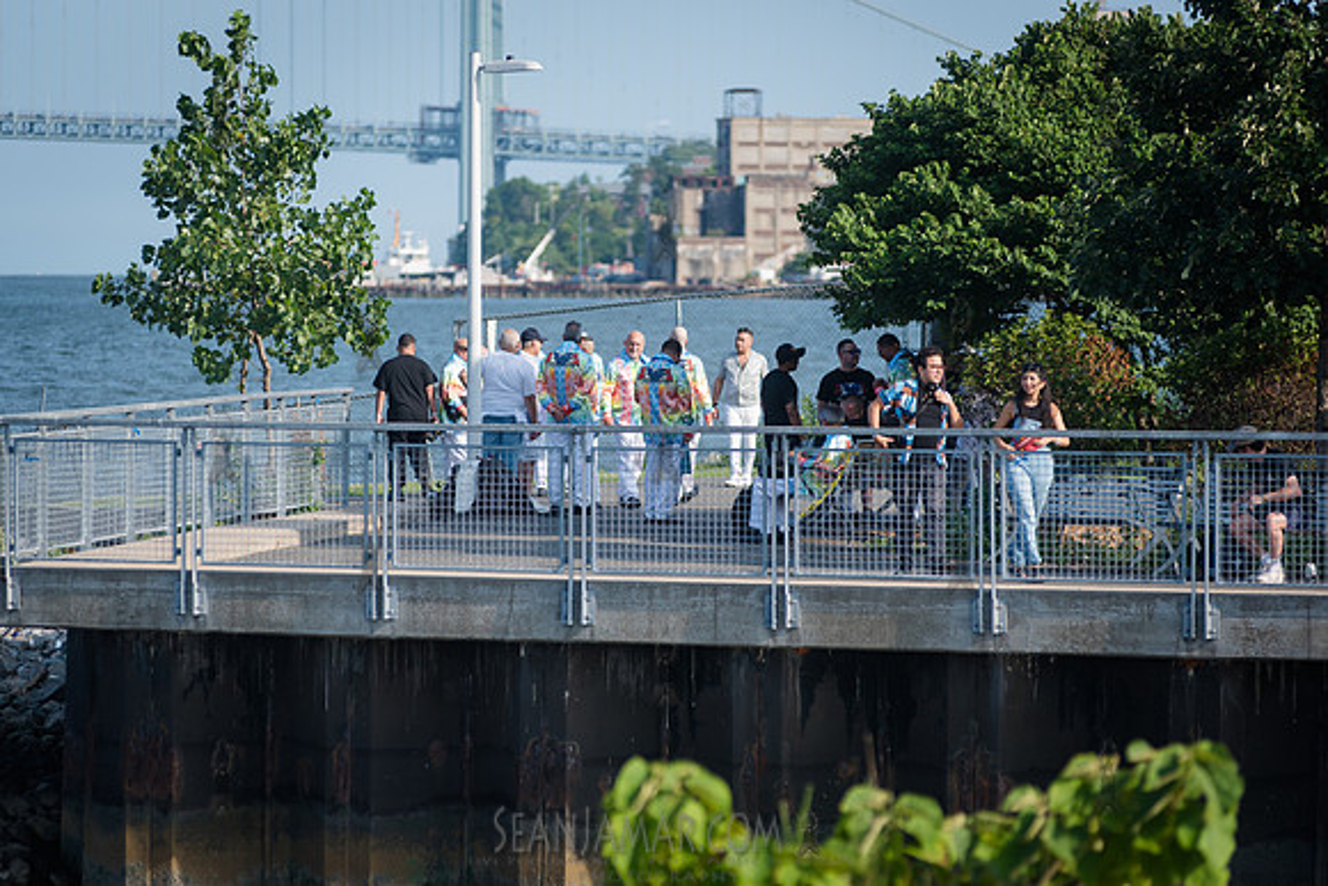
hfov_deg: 11.1
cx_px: 664
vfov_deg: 7.4
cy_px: 443
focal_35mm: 185
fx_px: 6826
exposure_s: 1/1600
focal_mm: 185
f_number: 4
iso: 250
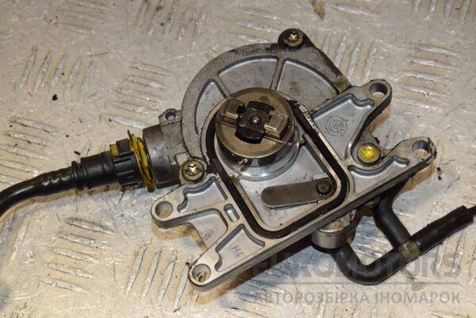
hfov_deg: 20.6
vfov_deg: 13.8
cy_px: 159
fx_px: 1309
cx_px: 238
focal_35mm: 99
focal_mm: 66
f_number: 9
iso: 800
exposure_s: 1/200
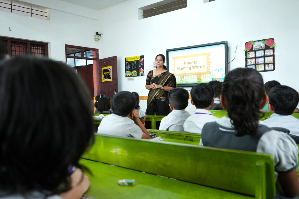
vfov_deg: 42.3
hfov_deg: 60.3
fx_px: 257
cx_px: 150
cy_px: 100
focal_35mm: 31
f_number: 4.5
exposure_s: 1/80
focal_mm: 31
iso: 2000
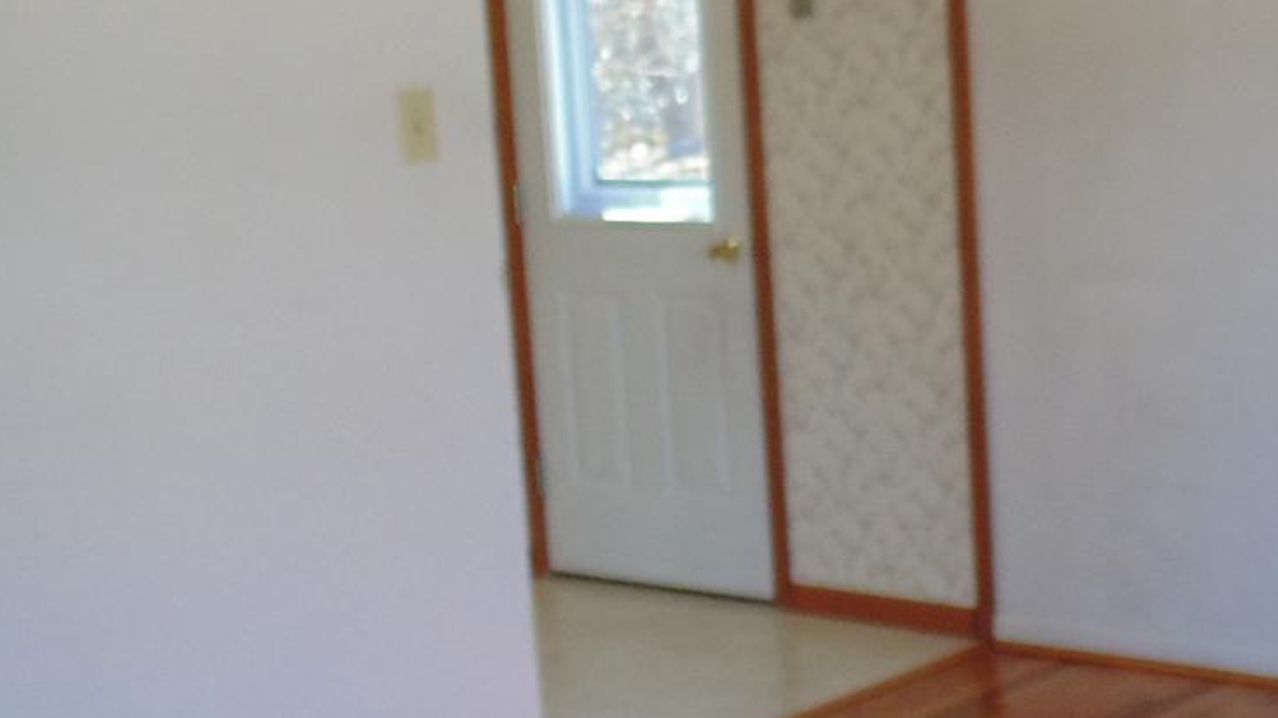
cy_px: 458
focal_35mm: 67
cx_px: 1135
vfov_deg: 17.9
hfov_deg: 30.2
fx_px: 2270
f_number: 3.1
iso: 80
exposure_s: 1/30
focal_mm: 4
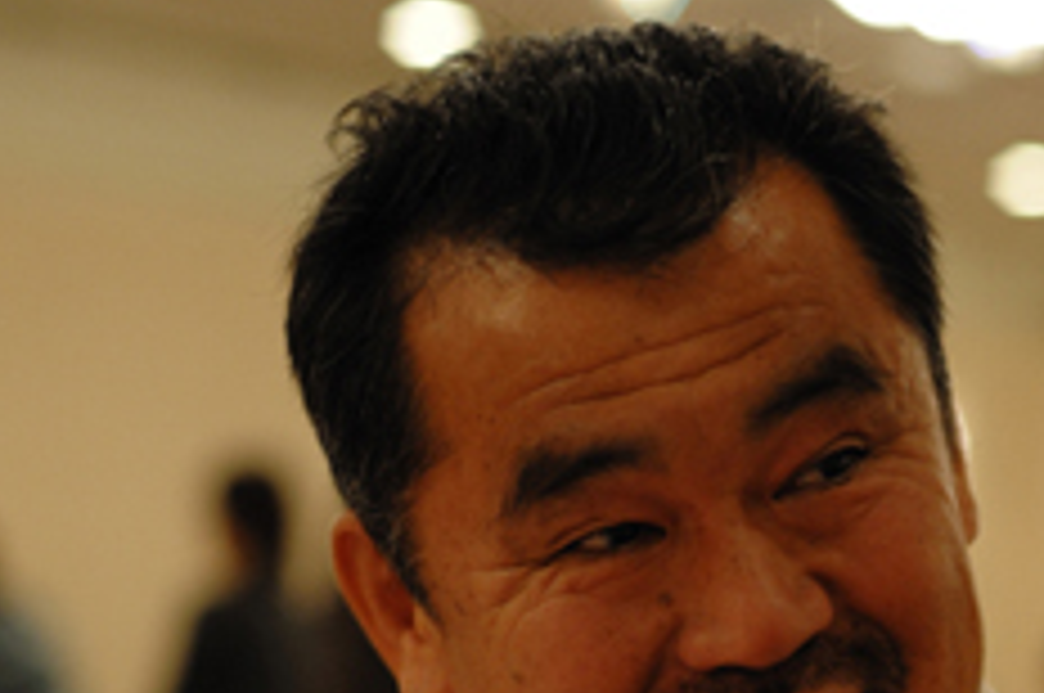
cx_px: 958
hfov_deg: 14.7
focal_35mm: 138
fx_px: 3996
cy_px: 747
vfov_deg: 9.8
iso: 1000
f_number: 2.8
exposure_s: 1/100
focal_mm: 50
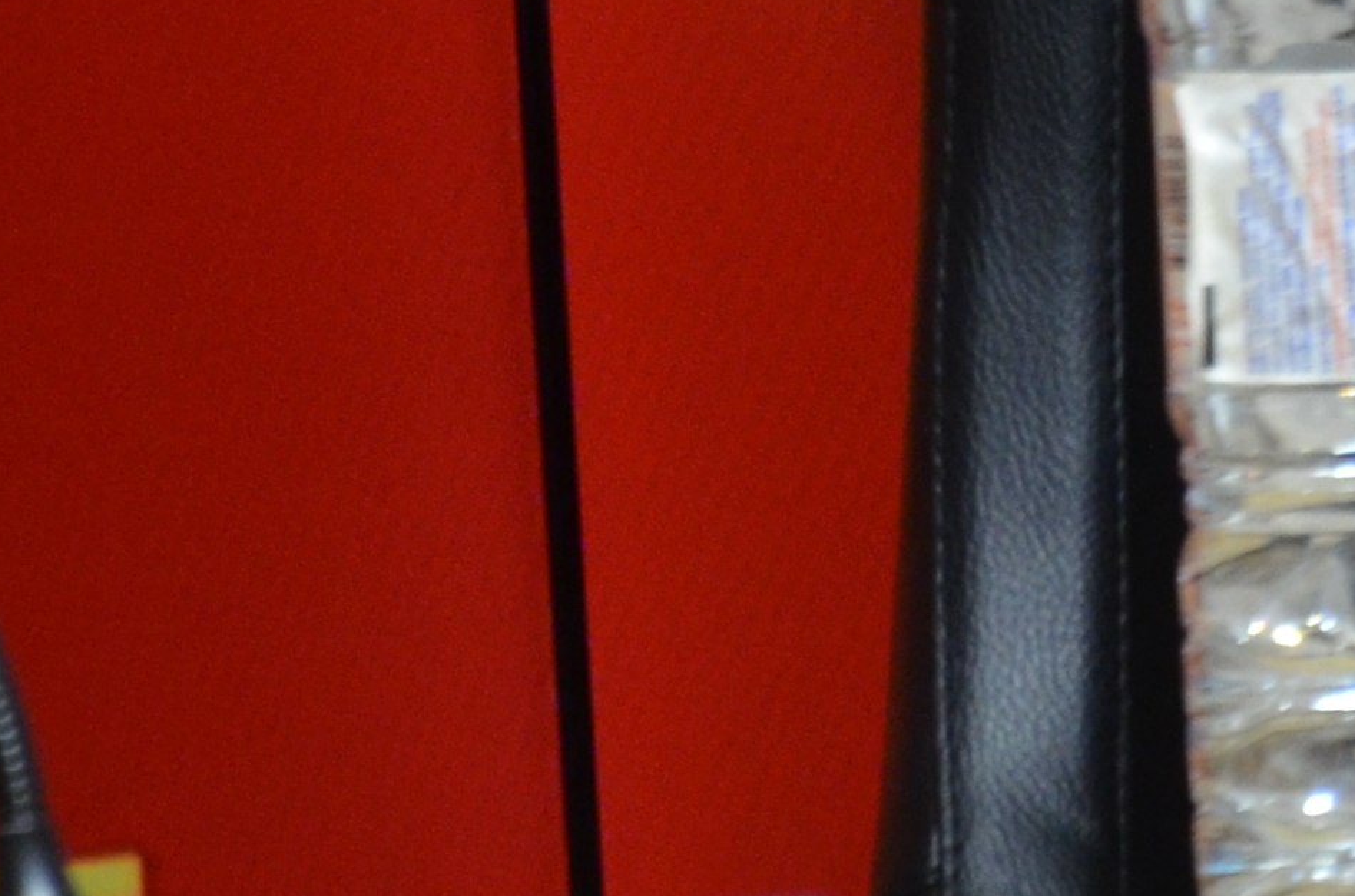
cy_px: -955
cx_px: 3493
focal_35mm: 821
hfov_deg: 2.5
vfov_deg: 1.7
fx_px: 30814
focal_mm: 105
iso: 1000
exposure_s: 1/50
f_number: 5.6
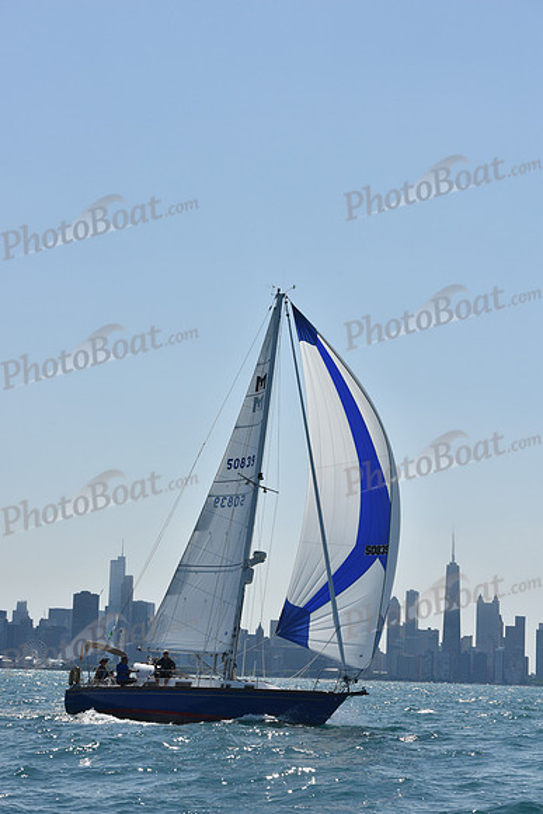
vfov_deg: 25.4
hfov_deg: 17.1
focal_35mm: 80
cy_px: 407
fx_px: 1809
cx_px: 272
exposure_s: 1/1600
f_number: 9
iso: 250
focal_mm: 80
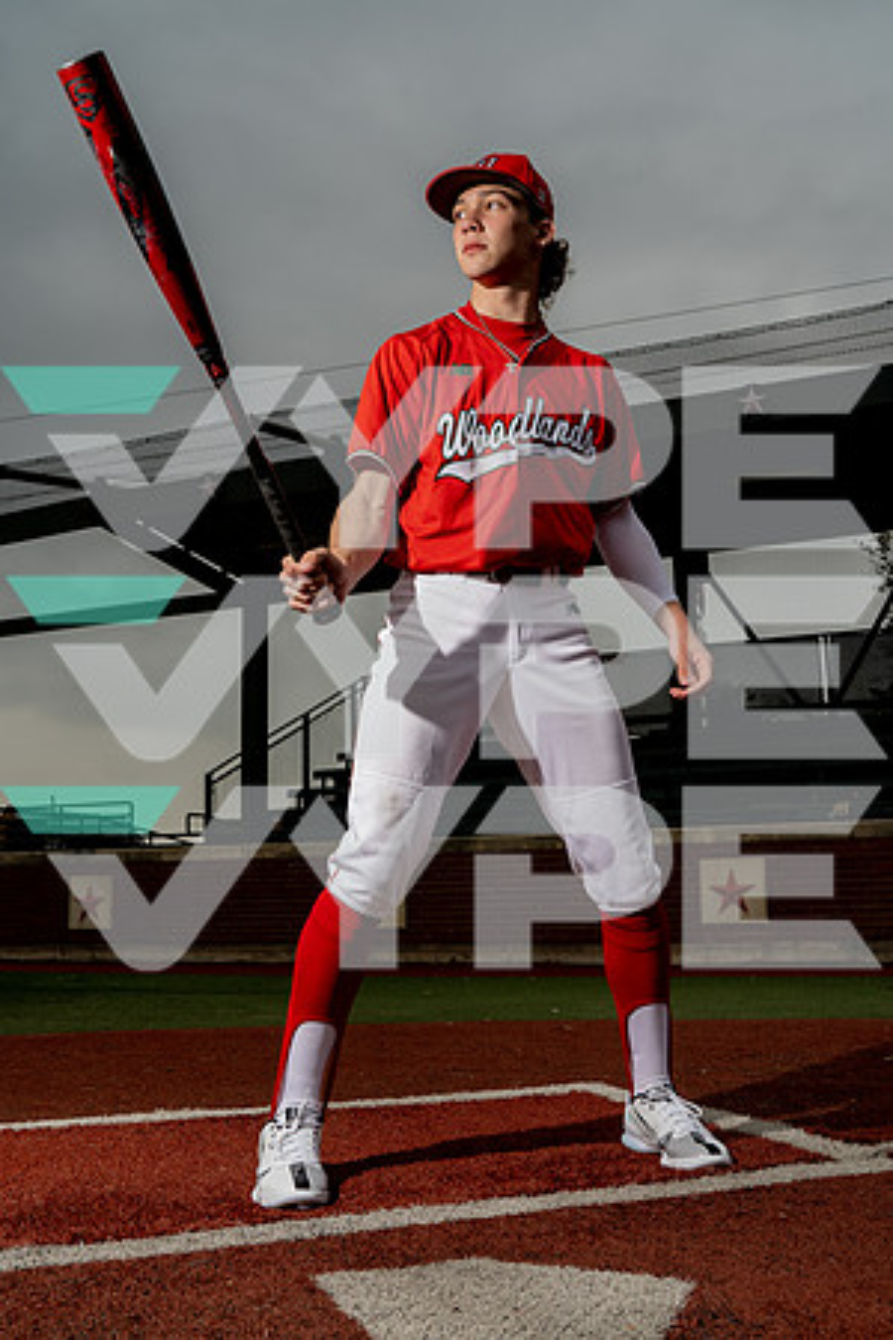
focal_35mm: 35
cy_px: 670
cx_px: 446
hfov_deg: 37.9
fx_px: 1302
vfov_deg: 54.4
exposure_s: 1/250
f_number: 7.1
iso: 320
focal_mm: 35
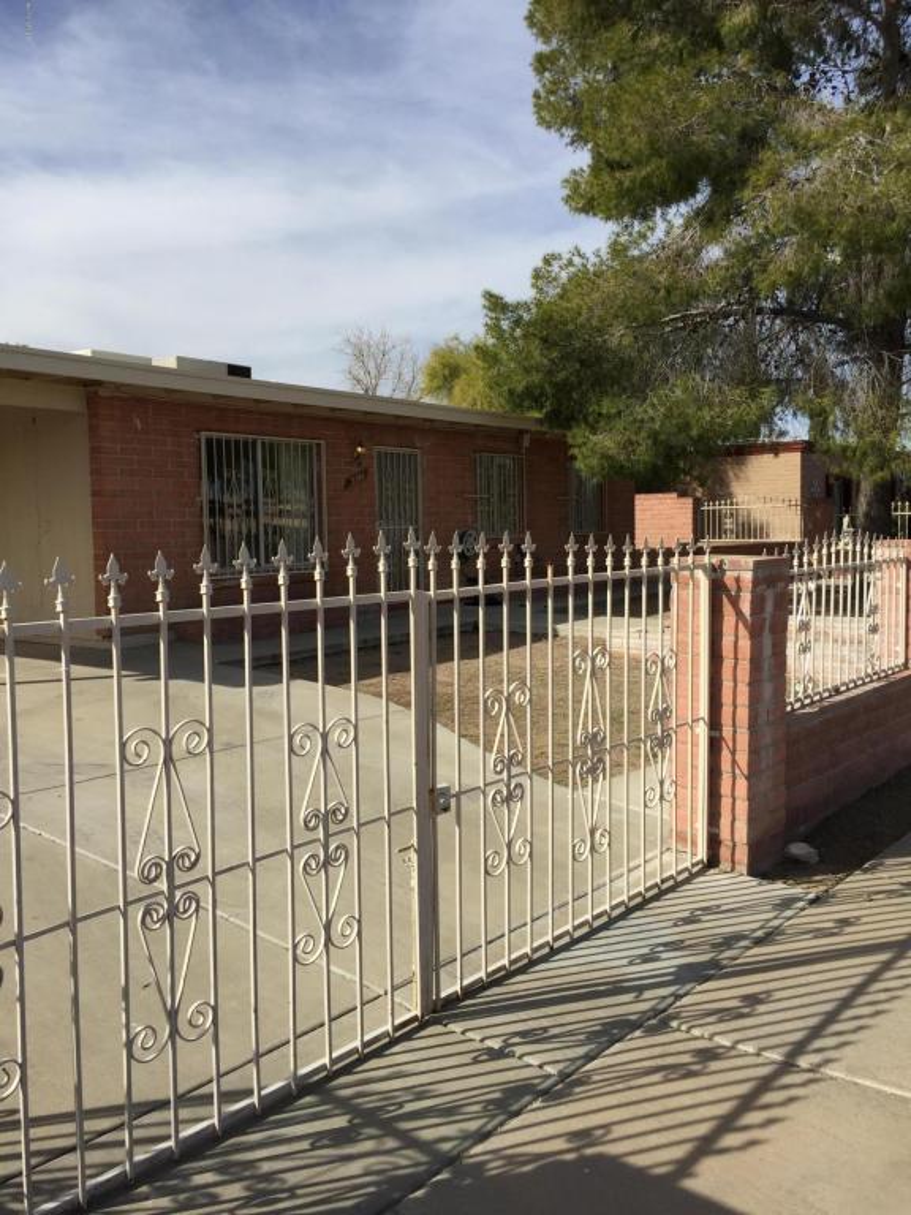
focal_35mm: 29
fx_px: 1018
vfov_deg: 61.7
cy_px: 608
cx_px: 456
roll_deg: +1.2
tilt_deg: -1.8
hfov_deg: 48.2
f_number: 2.2
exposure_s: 1/2825
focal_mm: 4.15
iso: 32
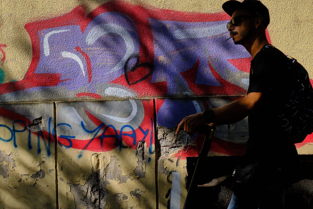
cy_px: 105
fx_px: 808
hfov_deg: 21.9
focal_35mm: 93
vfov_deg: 14.7
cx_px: 128
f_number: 8
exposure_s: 1/1000
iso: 400
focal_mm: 40.7
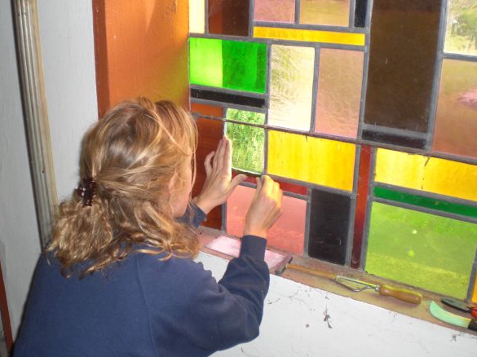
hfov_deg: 47.9
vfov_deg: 36.8
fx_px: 537
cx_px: 240
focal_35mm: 39
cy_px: 181
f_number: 3.1
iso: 200
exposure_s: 1/60
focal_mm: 6.3
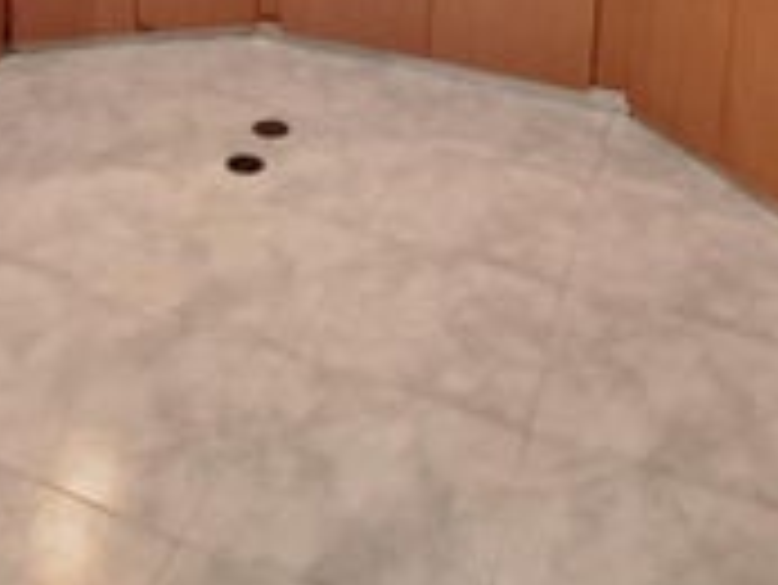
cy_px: -310
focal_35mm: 48
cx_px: 288
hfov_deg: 39.3
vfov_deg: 23.6
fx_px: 1080
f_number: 2.2
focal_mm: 1.74
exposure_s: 1/20
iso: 500
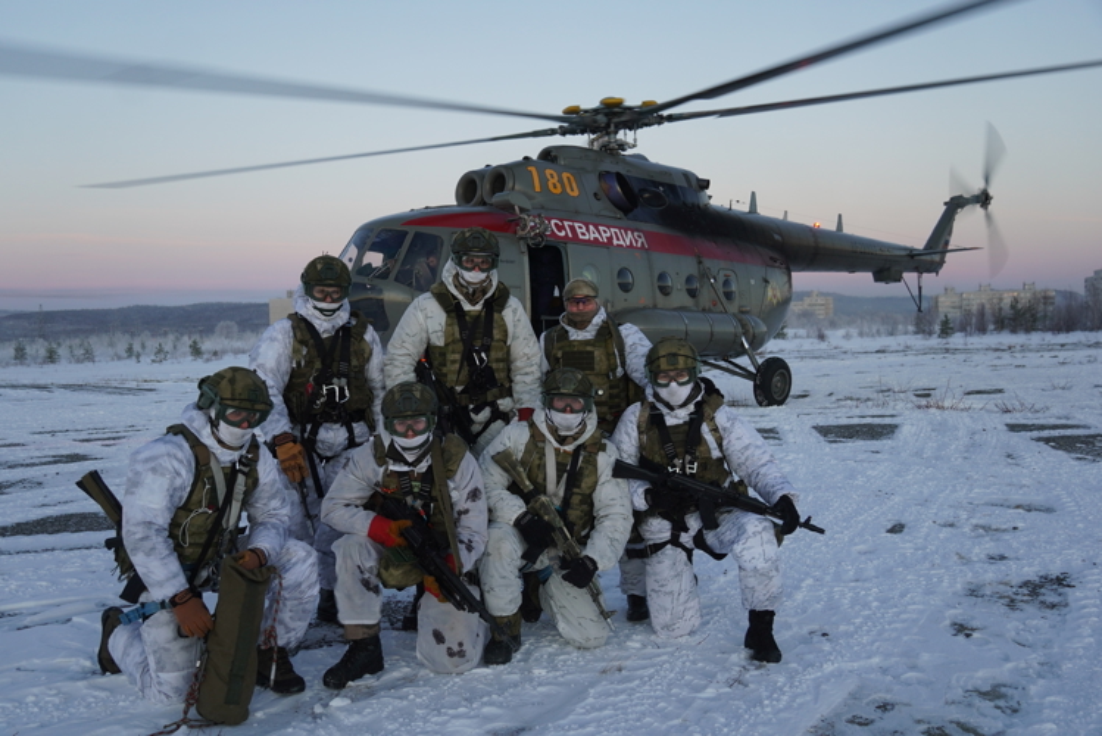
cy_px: 368
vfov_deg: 36.9
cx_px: 551
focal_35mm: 36
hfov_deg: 53.1
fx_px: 1102
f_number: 4
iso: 200
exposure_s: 1/160
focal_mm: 24
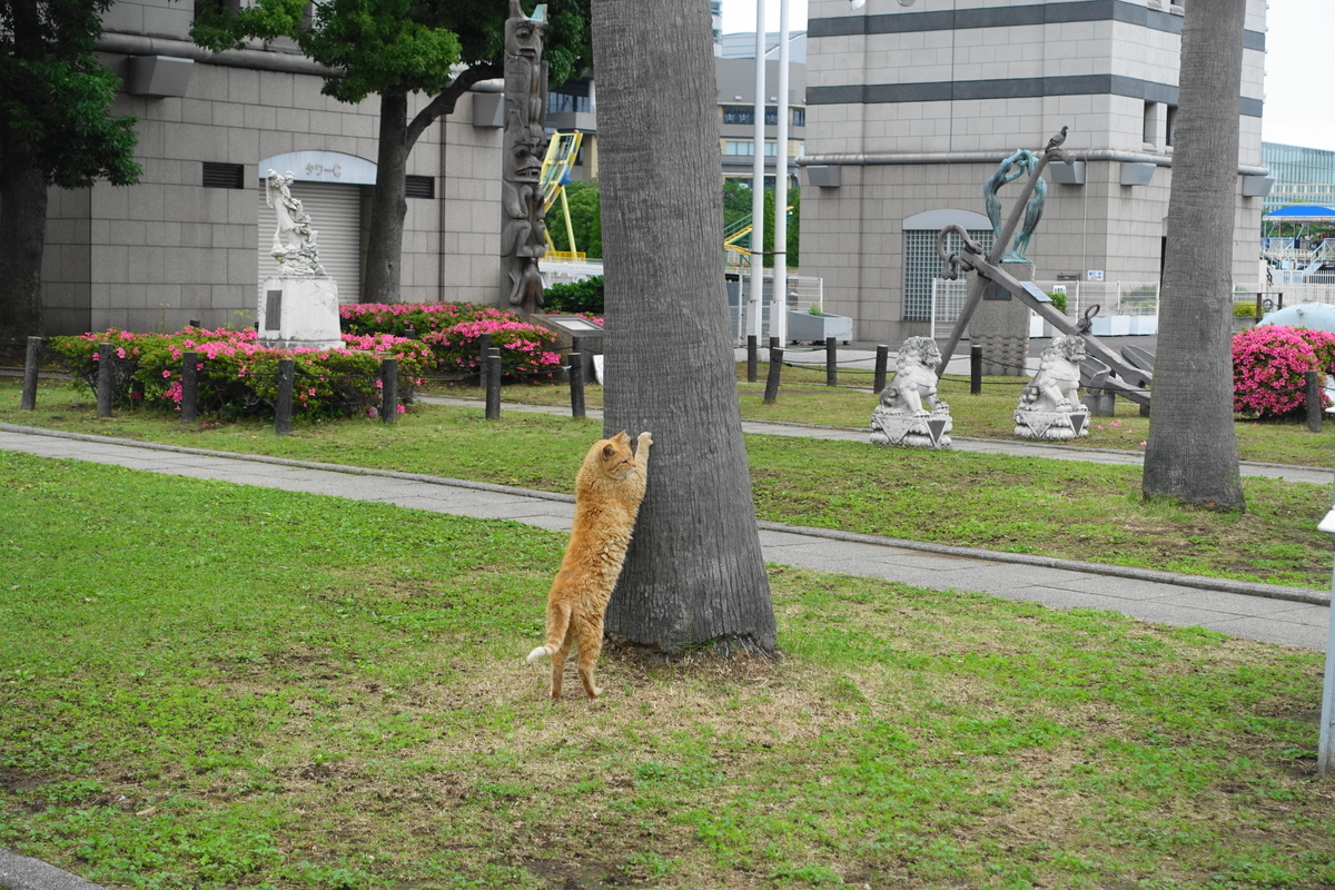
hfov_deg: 31.9
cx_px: 668
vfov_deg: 21.6
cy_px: 445
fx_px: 2336
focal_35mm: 63
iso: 160
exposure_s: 1/100
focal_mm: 22.95
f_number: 4
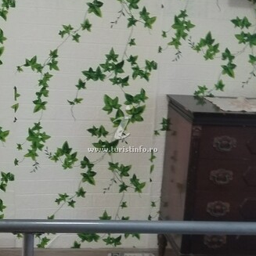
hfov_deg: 24.0
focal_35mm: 72
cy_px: 142
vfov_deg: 24.0
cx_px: 138
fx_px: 602
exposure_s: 1/33.3
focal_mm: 4.75
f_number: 1.8
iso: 535
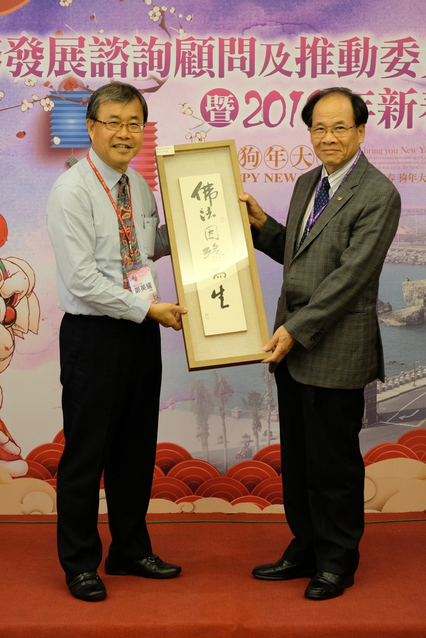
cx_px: 213
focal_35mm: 75
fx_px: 1331
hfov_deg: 18.2
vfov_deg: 27.0
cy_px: 319
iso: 1600
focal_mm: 50
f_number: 4.5
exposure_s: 1/30
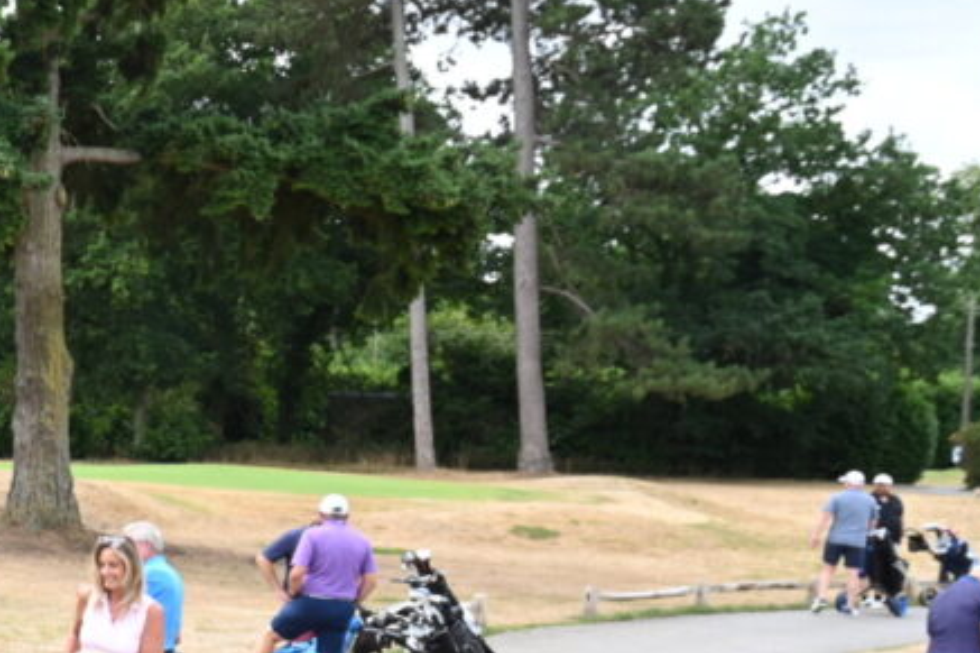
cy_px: 527
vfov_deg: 18.0
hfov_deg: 22.7
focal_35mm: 75
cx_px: -436
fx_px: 2041
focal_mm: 24
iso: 200
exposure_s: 1/100
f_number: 9
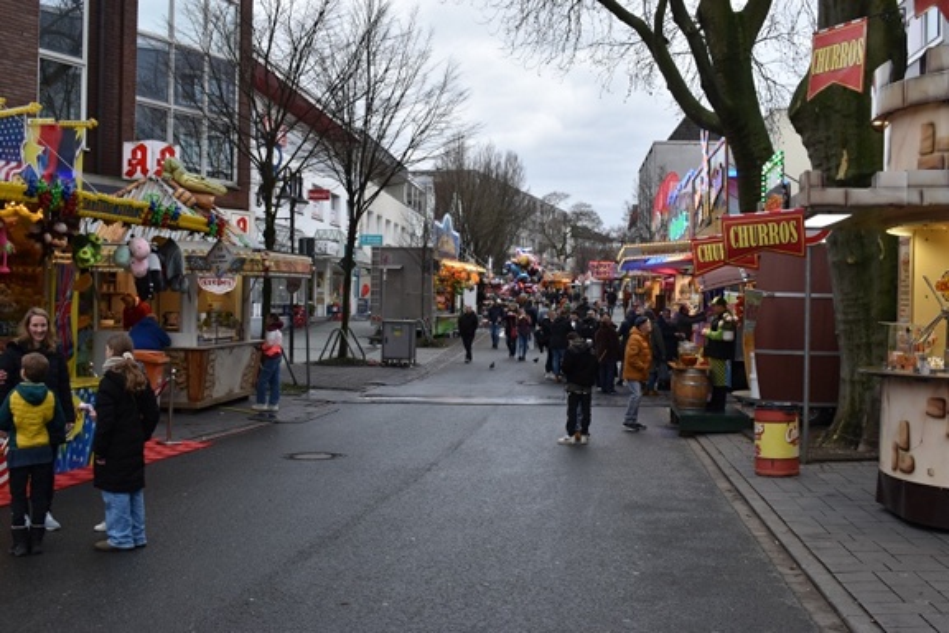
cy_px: 316
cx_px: 474
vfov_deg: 33.0
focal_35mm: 40
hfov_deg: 47.9
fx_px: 1068
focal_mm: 27
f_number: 6.3
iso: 400
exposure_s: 1/160
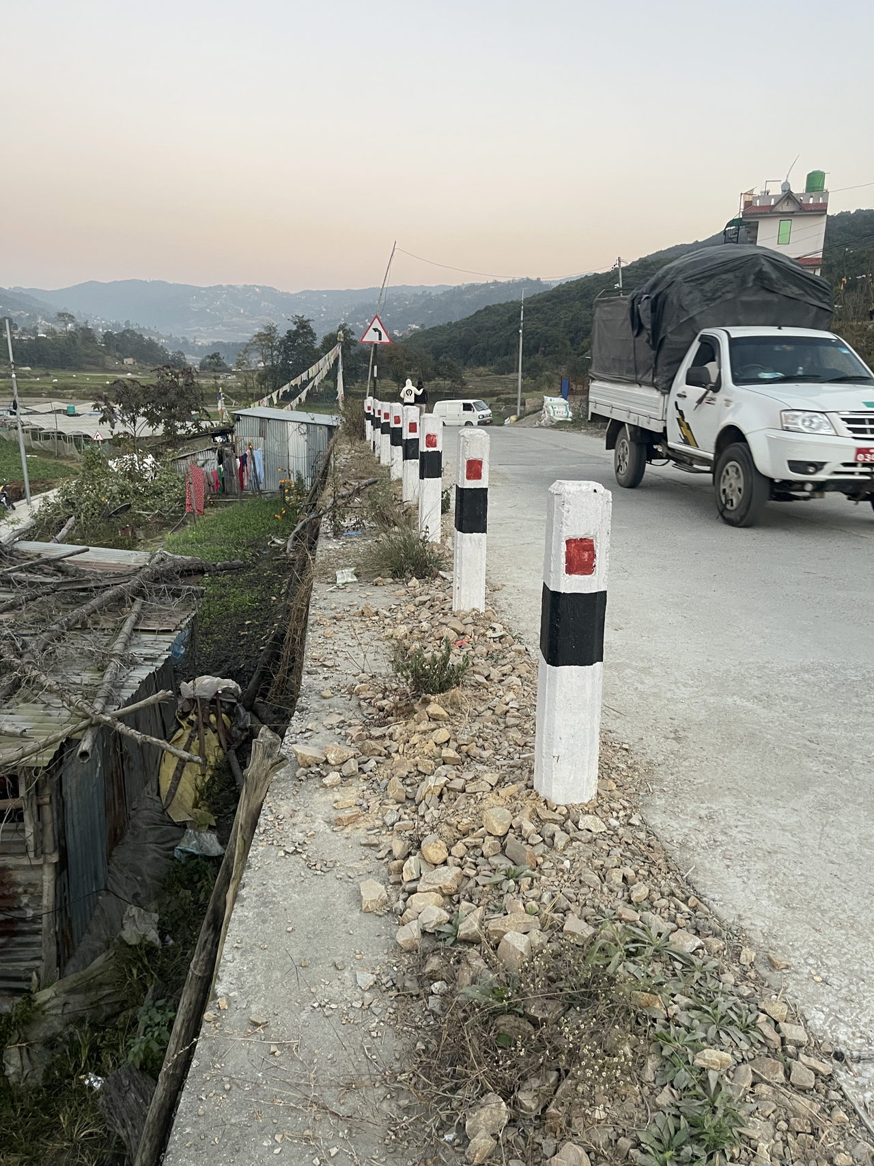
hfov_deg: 54.9
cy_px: 583
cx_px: 437
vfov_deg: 69.4
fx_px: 842
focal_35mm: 25
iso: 125
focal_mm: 5.1
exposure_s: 1/75
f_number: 1.6
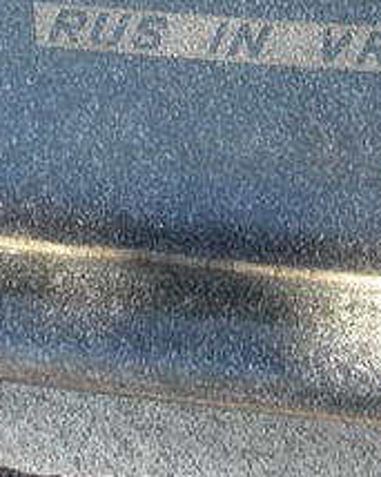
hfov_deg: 16.1
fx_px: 1340
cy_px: -341
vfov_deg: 17.1
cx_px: 299
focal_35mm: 95
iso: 64
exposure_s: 1/60
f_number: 3.2
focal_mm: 4.6
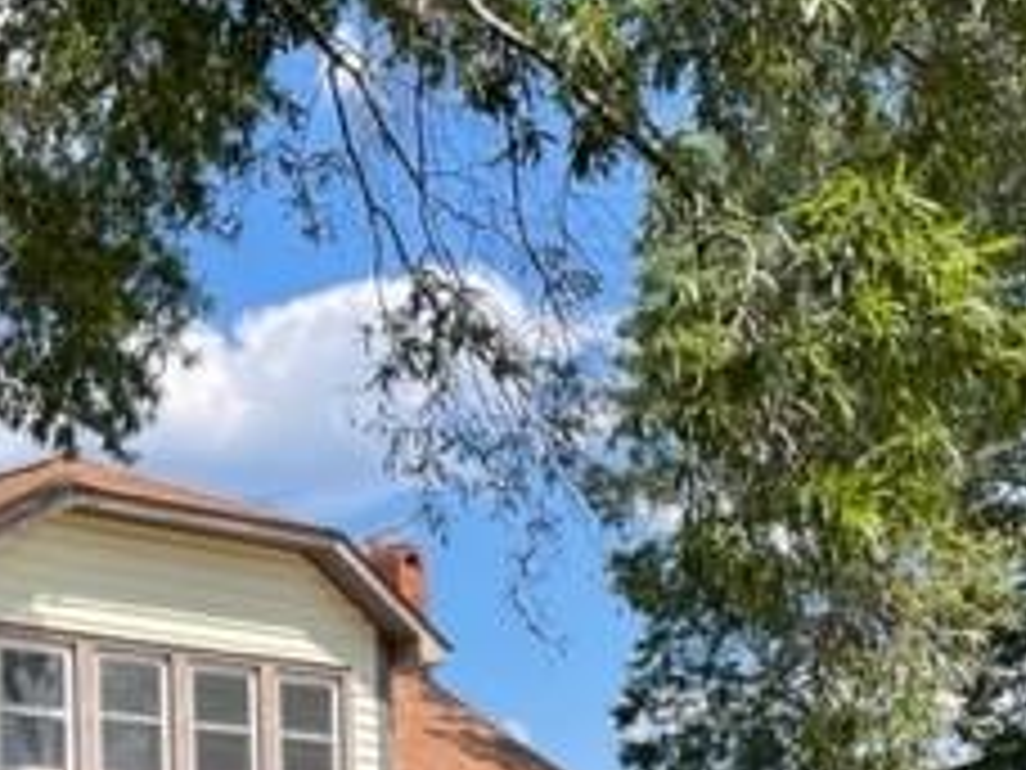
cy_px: 811
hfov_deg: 25.5
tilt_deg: +5.8
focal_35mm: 73
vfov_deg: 19.5
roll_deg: +0.2
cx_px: 27
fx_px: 2164
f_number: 1.6
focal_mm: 4.2
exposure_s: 1/1511
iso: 32
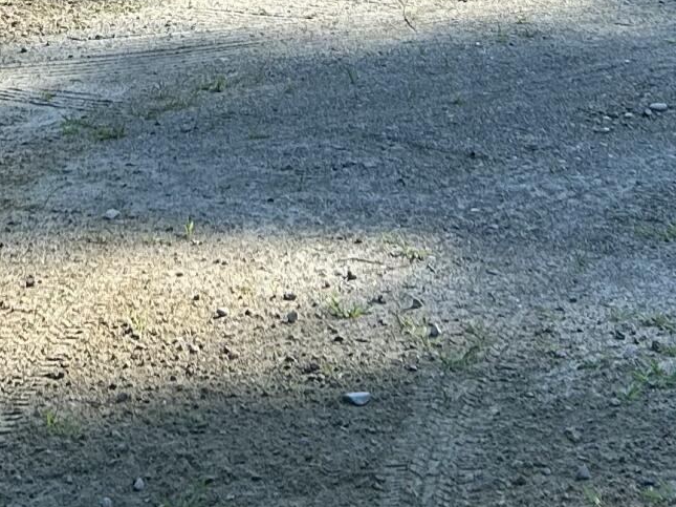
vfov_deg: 10.8
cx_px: 160
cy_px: -610
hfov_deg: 16.2
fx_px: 2362
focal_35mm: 121
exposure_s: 1/1311
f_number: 1.5
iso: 50
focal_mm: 5.7
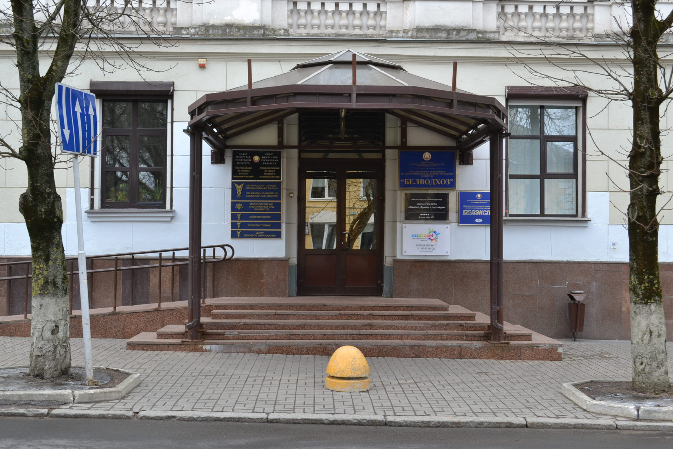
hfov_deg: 41.1
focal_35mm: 48
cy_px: 224
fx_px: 897
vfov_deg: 28.1
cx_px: 336
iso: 320
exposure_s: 1/125
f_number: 5.6
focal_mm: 32
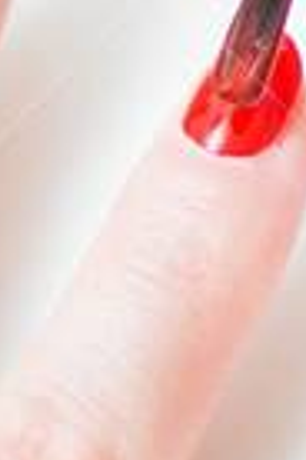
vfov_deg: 2.6
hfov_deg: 1.8
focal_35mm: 785
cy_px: 228
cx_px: 156
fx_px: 10014
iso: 100
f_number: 3
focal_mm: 105
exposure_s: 1/160
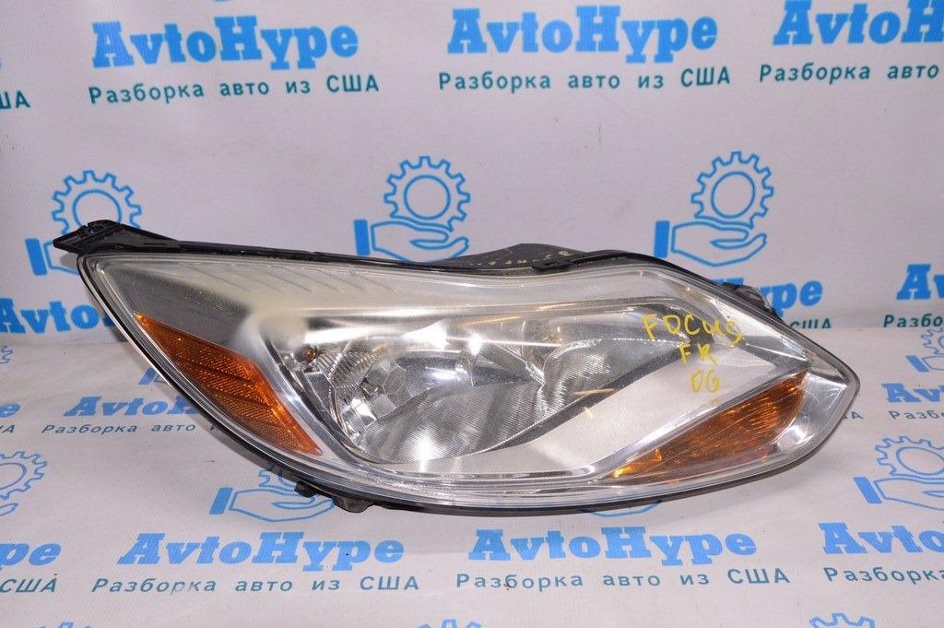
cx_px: 472
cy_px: 314
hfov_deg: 57.3
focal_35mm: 33
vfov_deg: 39.9
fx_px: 865
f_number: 8
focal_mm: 22
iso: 1600
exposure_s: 1/200
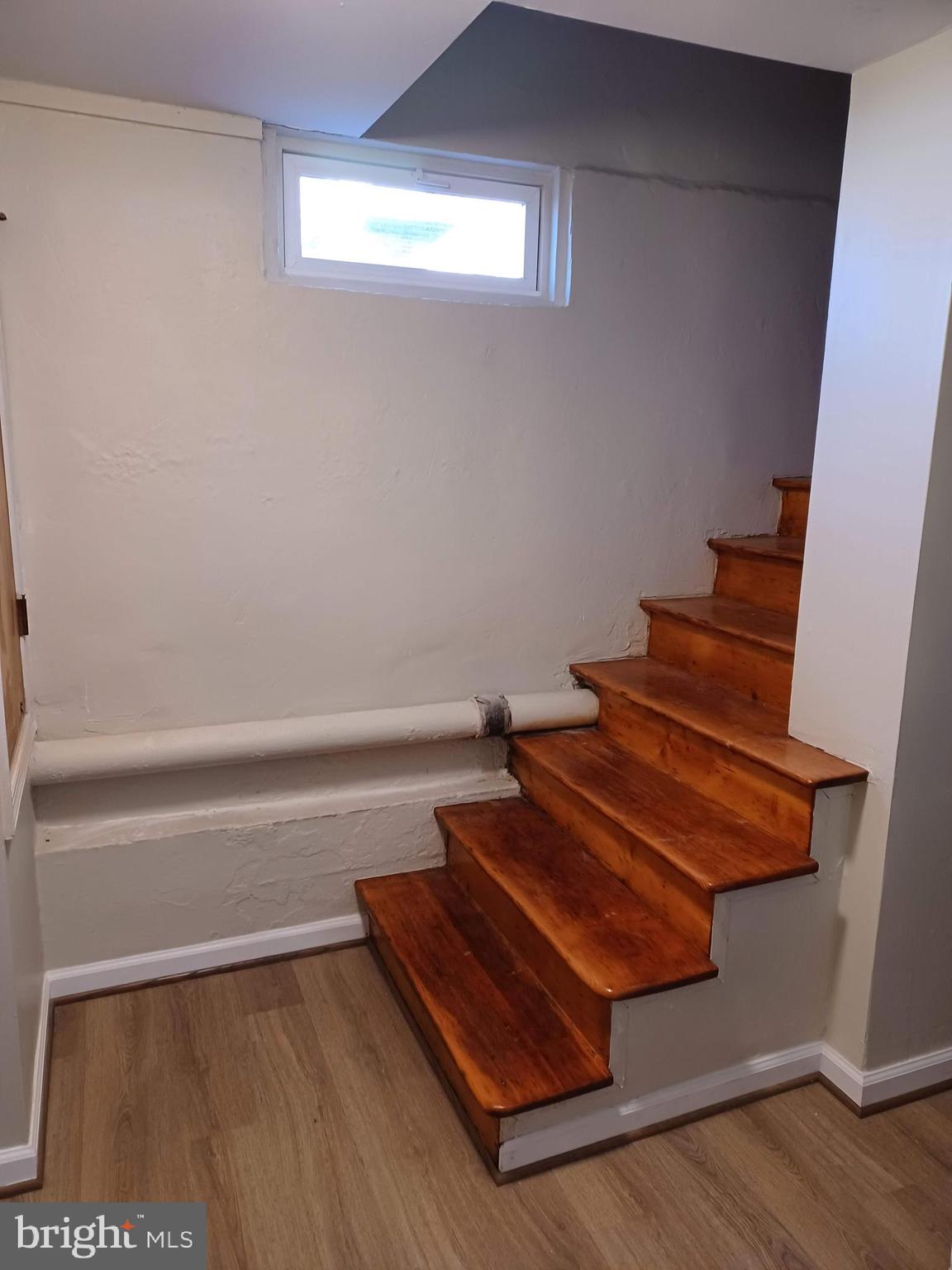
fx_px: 917
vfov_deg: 69.4
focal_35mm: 25
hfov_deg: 54.9
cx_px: 476
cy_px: 635
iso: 320
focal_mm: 4.6
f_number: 1.8
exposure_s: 1/33
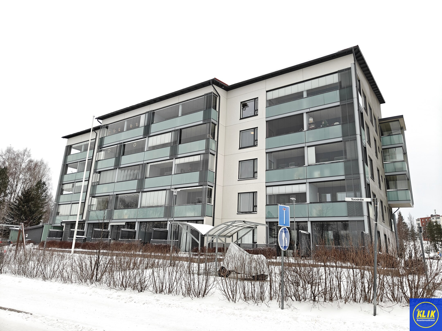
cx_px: 221
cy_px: 166
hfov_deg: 71.6
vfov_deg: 56.8
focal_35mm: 24
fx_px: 306
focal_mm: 5.59
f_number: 1.8
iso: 160
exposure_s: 1/200
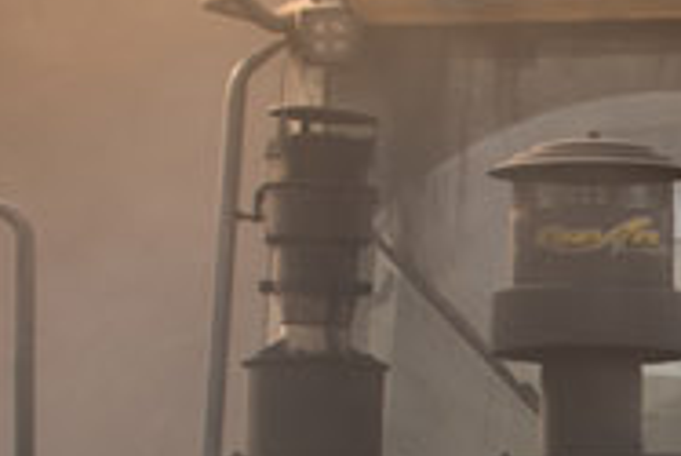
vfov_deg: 1.9
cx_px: 1397
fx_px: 13384
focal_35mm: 707
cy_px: 824
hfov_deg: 2.9
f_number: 5
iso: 100
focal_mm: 98
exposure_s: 1/80
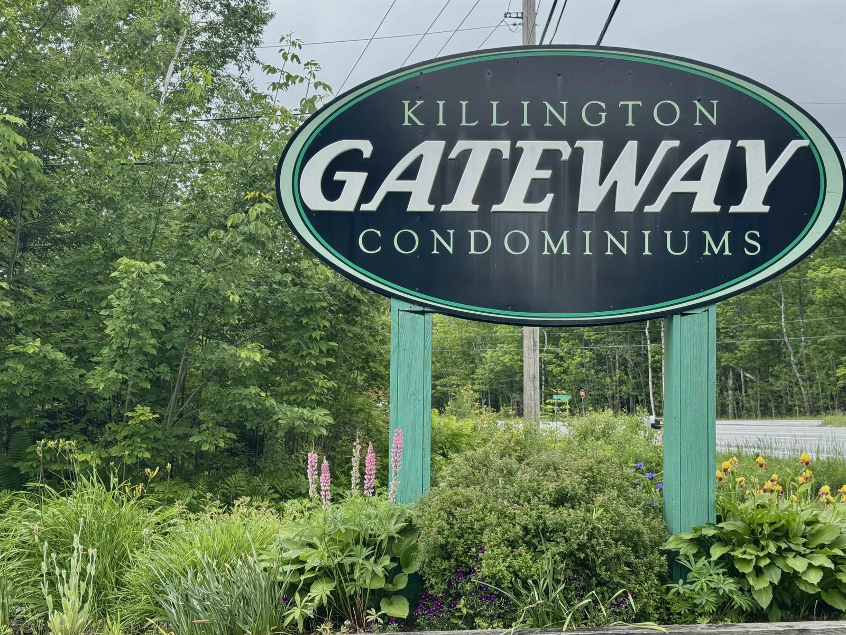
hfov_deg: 39.7
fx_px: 1173
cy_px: 318
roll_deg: +0.5
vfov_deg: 30.3
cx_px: 423
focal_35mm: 48
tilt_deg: +2.6
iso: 64
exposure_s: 1/1172
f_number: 1.78
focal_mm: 6.76
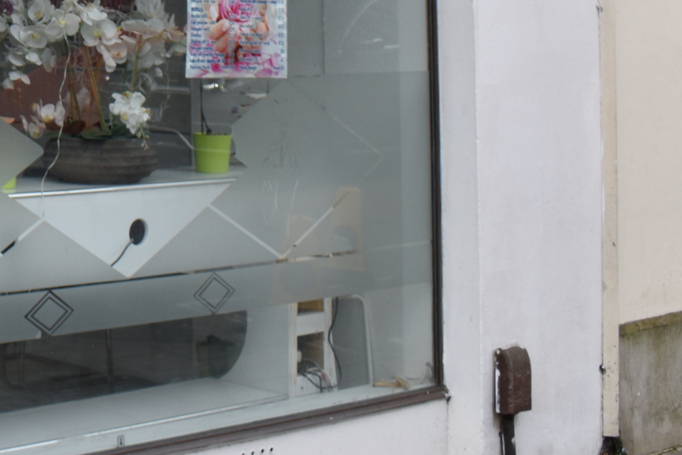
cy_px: -166
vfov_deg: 14.9
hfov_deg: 21.8
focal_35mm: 87
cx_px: -118
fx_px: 1648
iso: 200
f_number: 5.6
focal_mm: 20
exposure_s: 1/250
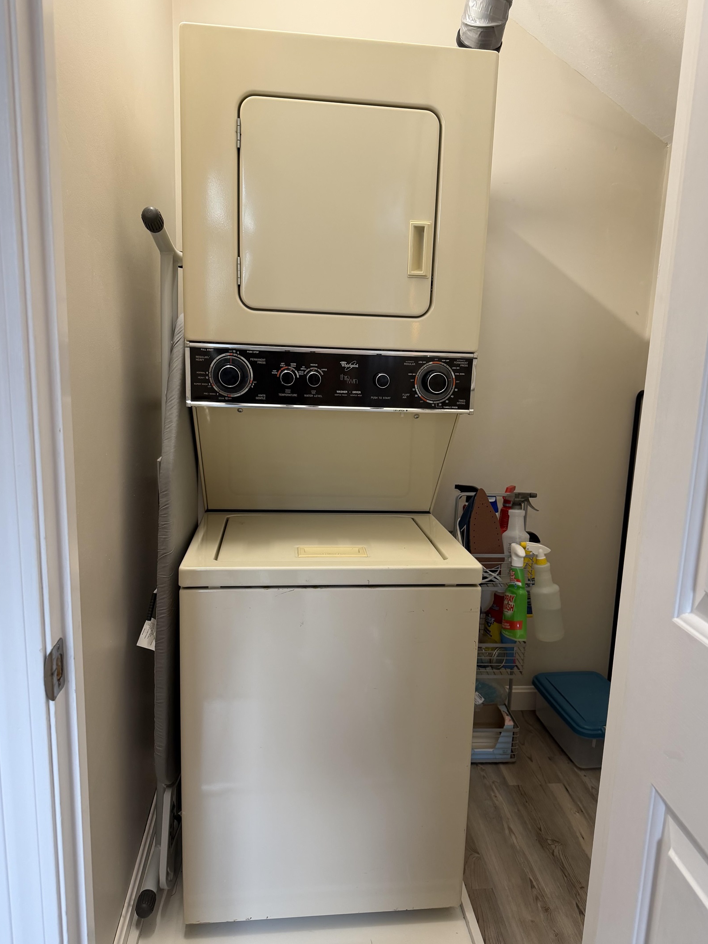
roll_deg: -2.9
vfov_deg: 67.3
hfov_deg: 53.0
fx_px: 709
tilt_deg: -11.2
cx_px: 372
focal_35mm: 26
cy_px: 494
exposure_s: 1/60
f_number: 1.78
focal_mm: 6.76
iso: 160
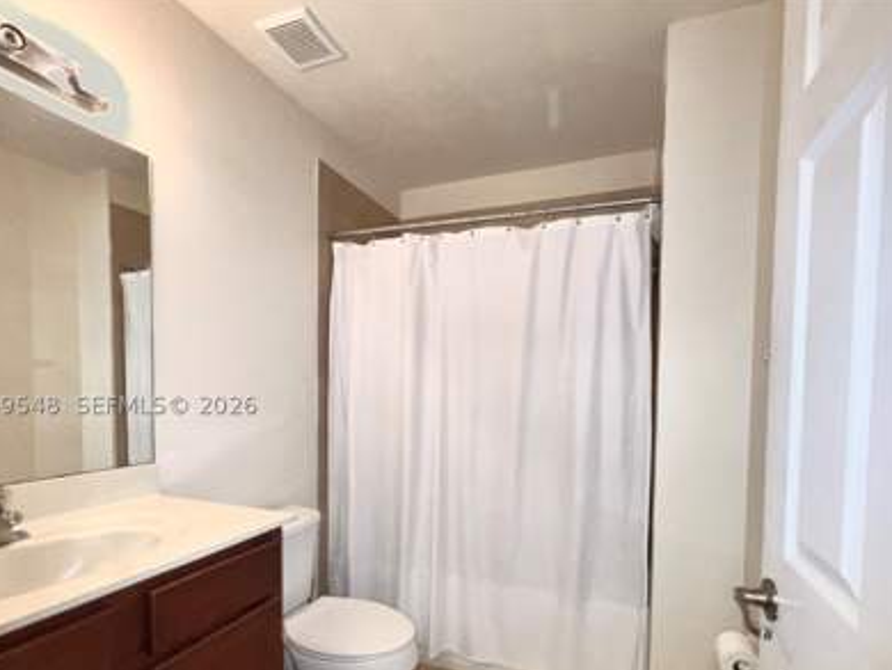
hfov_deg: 94.4
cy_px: 405
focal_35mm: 16
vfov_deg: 77.2
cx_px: 467
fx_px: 413
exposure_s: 1/60
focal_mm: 1.57
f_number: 1.8
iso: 125
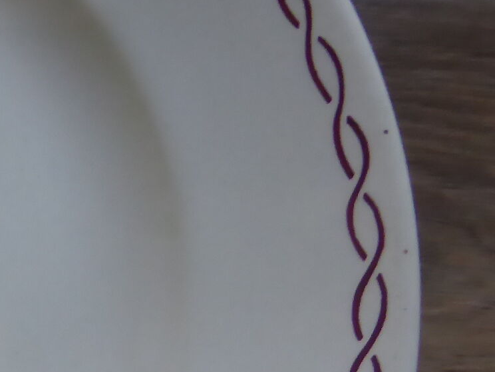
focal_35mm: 86
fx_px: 1230
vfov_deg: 17.0
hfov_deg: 19.0
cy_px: 313
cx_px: -314
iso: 250
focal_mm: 4.3
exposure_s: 1/60
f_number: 3.3
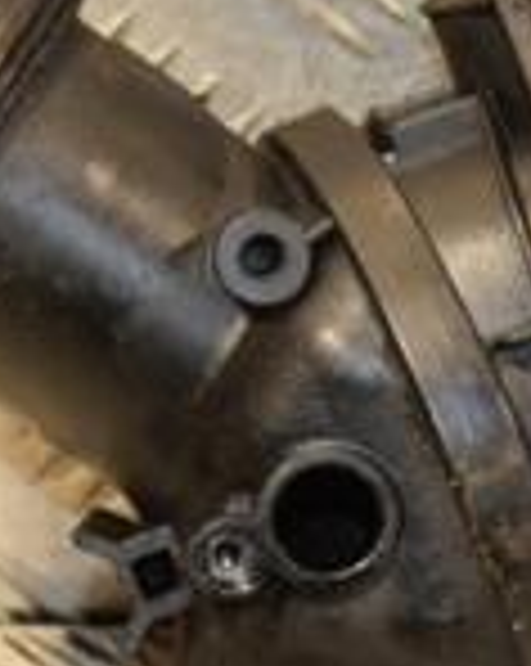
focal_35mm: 354
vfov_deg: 5.5
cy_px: 450
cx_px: 963
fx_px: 6969
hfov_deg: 4.3
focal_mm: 62
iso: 800
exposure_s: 1/100
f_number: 5.3
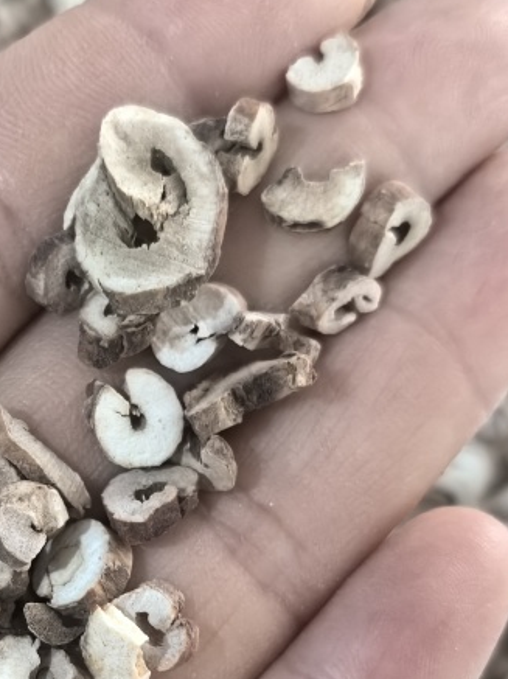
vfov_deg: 28.8
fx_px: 1293
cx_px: 78
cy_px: 534
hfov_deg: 21.8
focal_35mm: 66
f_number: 2
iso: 800
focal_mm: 6.35
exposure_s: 1/100
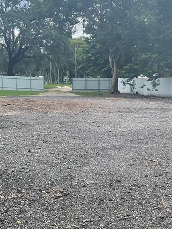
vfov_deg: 31.5
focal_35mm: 61
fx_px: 404
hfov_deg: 24.0
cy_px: 144
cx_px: 67
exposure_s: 1/700
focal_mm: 3
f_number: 1.8
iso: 16
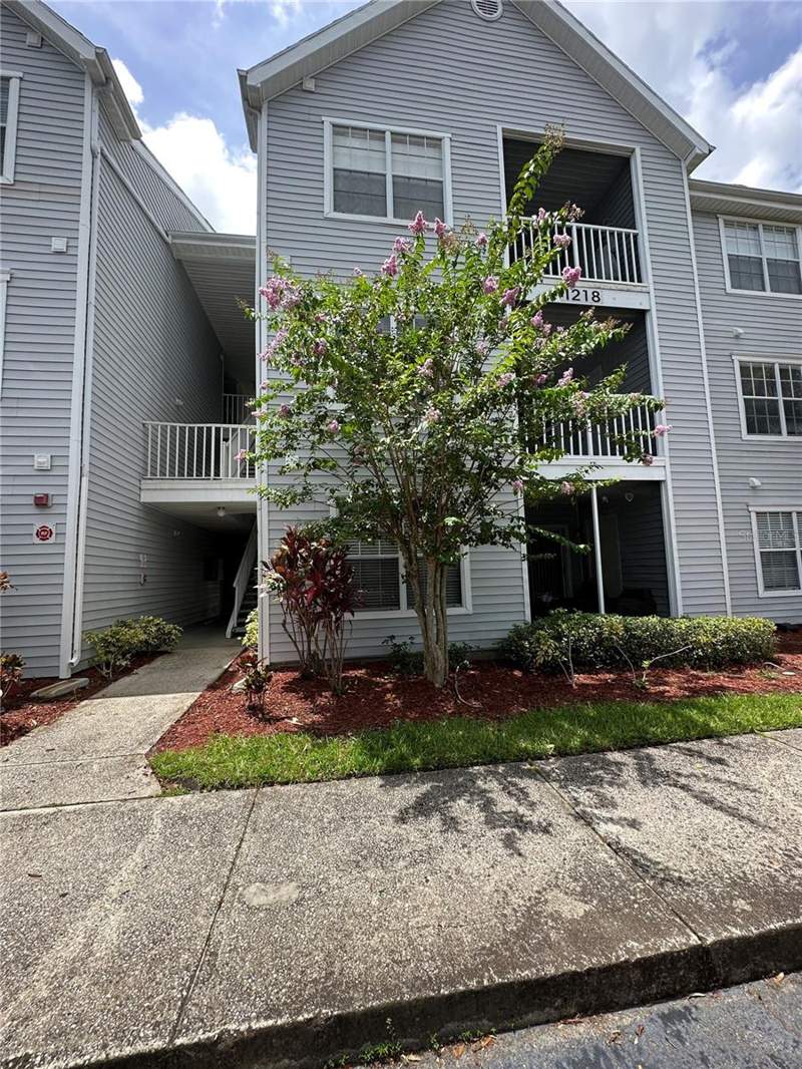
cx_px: 401
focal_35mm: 14
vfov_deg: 102.1
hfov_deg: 85.7
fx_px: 432
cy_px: 534
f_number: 2.2
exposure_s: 1/686
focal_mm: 2.22
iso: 40
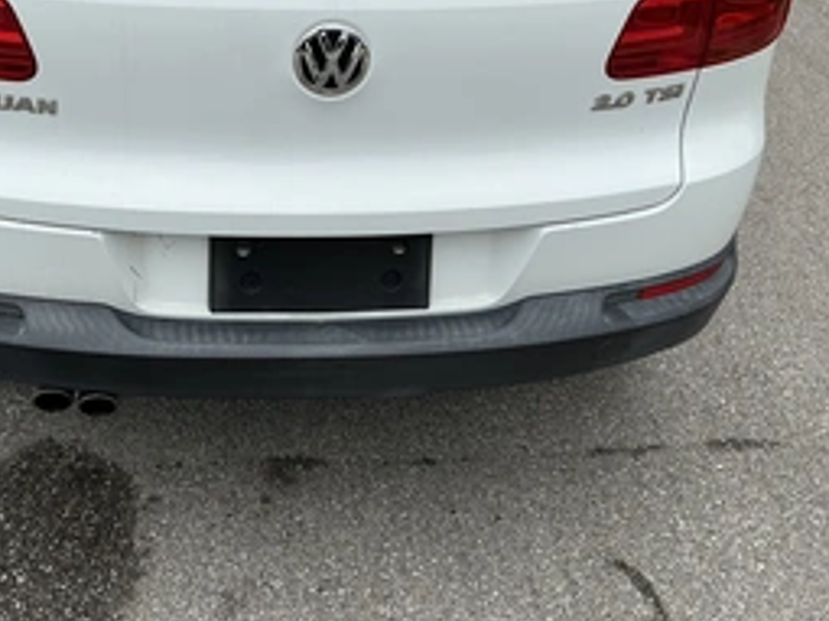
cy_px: 156
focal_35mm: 44
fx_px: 1053
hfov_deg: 42.4
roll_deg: -1.0
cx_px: 280
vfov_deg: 32.2
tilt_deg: -31.5
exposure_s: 1/580
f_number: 1.8
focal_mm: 3
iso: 25
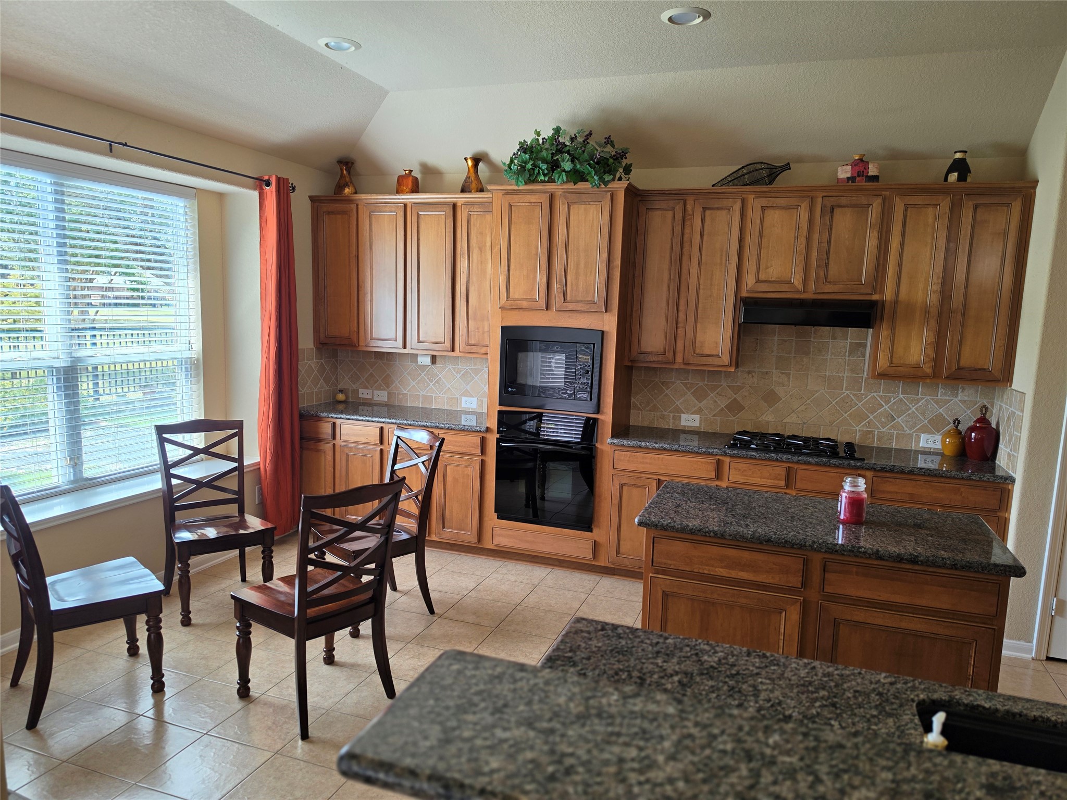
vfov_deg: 58.9
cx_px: 534
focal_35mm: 23
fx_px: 709
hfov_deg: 73.9
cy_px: 400
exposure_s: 1/120
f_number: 1.4
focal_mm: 6.5
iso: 64
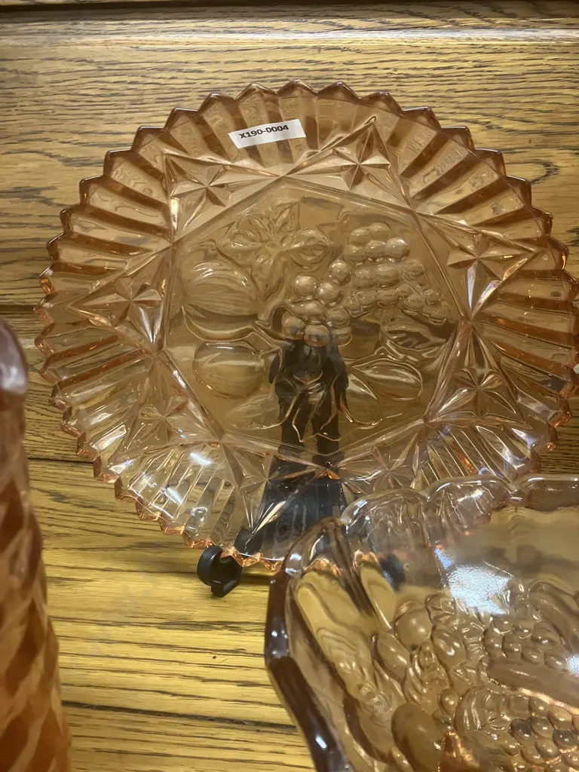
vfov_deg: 63.4
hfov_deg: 49.7
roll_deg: +0.3
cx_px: 290
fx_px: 624
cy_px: 386
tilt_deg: -18.6
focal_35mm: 28
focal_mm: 3.99
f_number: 1.8
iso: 320
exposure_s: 1/33
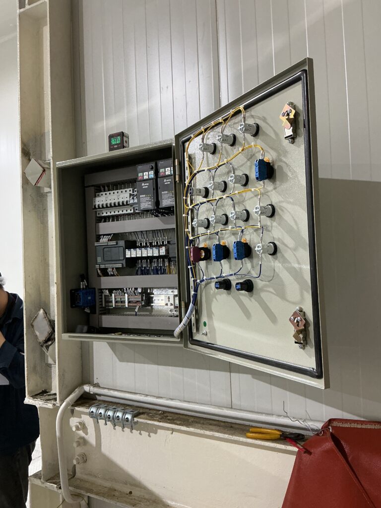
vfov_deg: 61.7
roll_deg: +2.3
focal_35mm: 29
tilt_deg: +2.2
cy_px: 254
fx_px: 426
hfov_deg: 48.2
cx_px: 190
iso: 160
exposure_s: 1/50
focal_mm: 3
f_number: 1.8
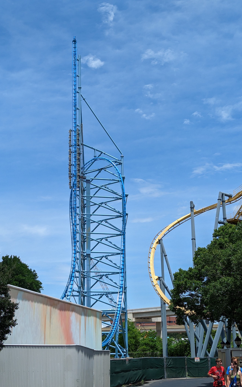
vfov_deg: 39.6
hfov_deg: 25.3
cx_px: 100
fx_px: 538
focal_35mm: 51
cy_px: 193
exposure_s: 1/2618
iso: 49
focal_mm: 6.81
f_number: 1.85
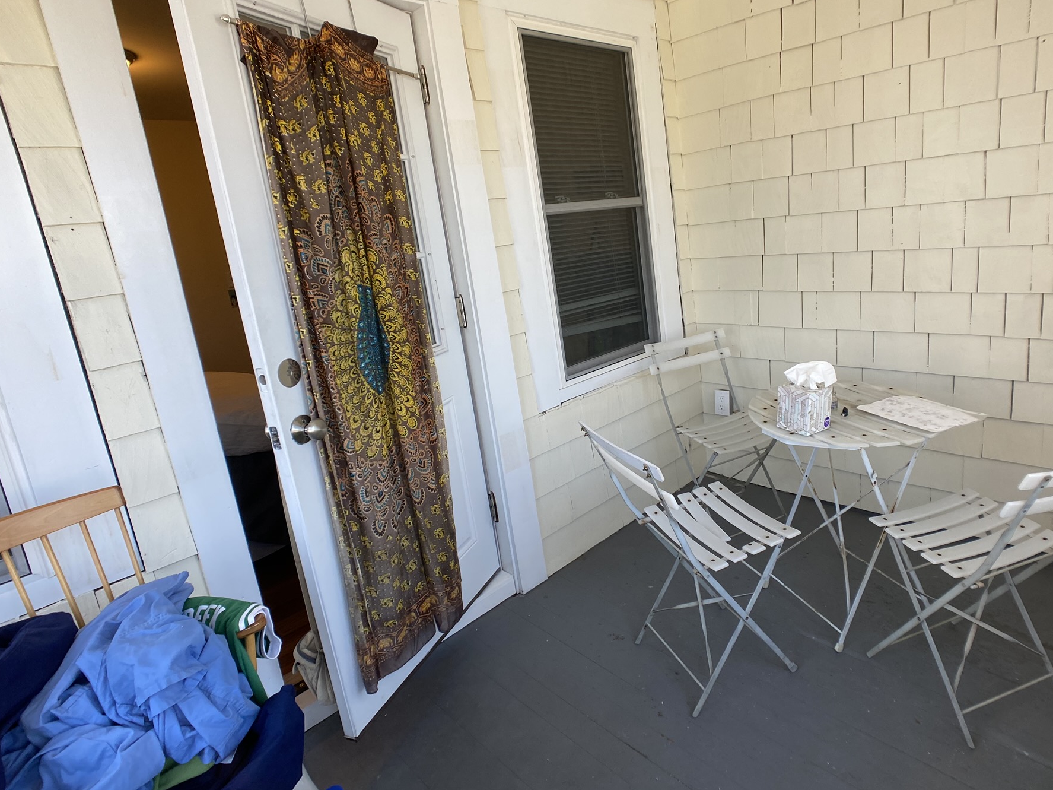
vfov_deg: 46.8
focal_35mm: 30
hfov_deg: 59.8
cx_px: 594
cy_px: 365
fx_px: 913
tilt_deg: -11.0
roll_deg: +6.9
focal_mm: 4.25
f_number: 1.8
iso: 64
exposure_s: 1/120
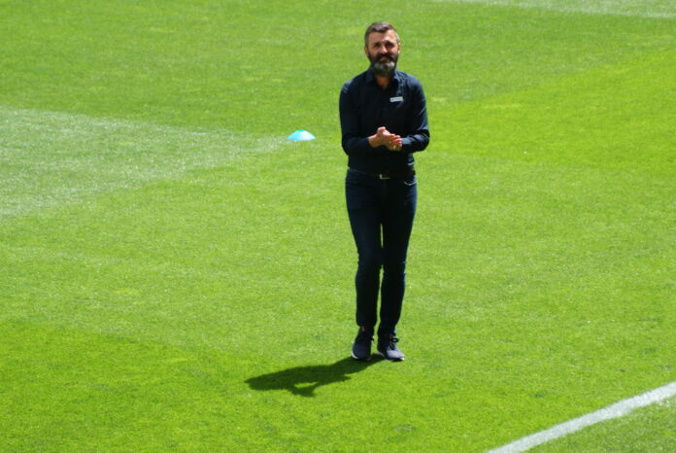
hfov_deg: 8.6
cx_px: 338
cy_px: 226
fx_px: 4512
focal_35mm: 240
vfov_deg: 5.7
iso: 125
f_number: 5.6
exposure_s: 1/250
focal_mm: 160
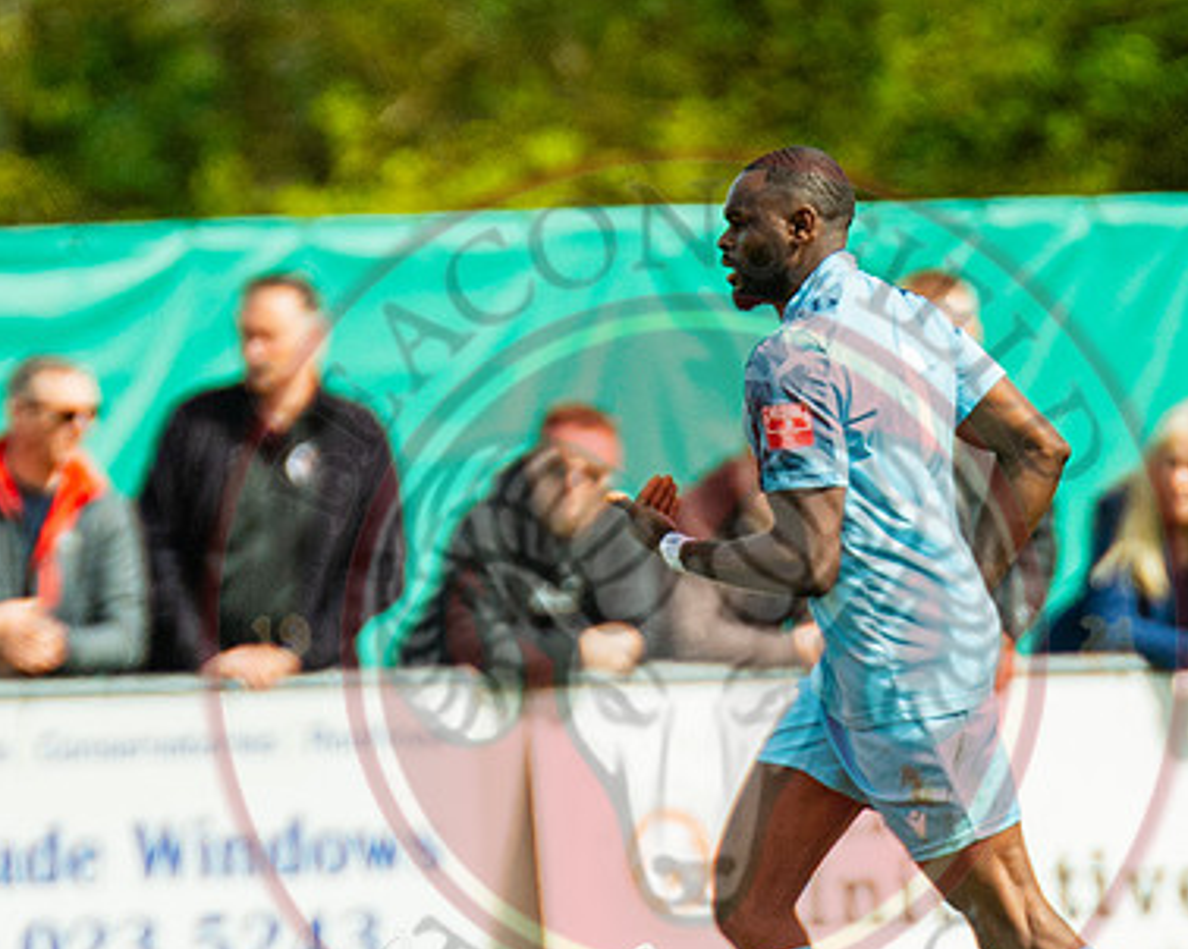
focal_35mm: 1366
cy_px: 693
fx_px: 48004
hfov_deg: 1.4
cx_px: 832
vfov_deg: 1.1
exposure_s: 1/5000
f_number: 4
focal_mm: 420
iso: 400
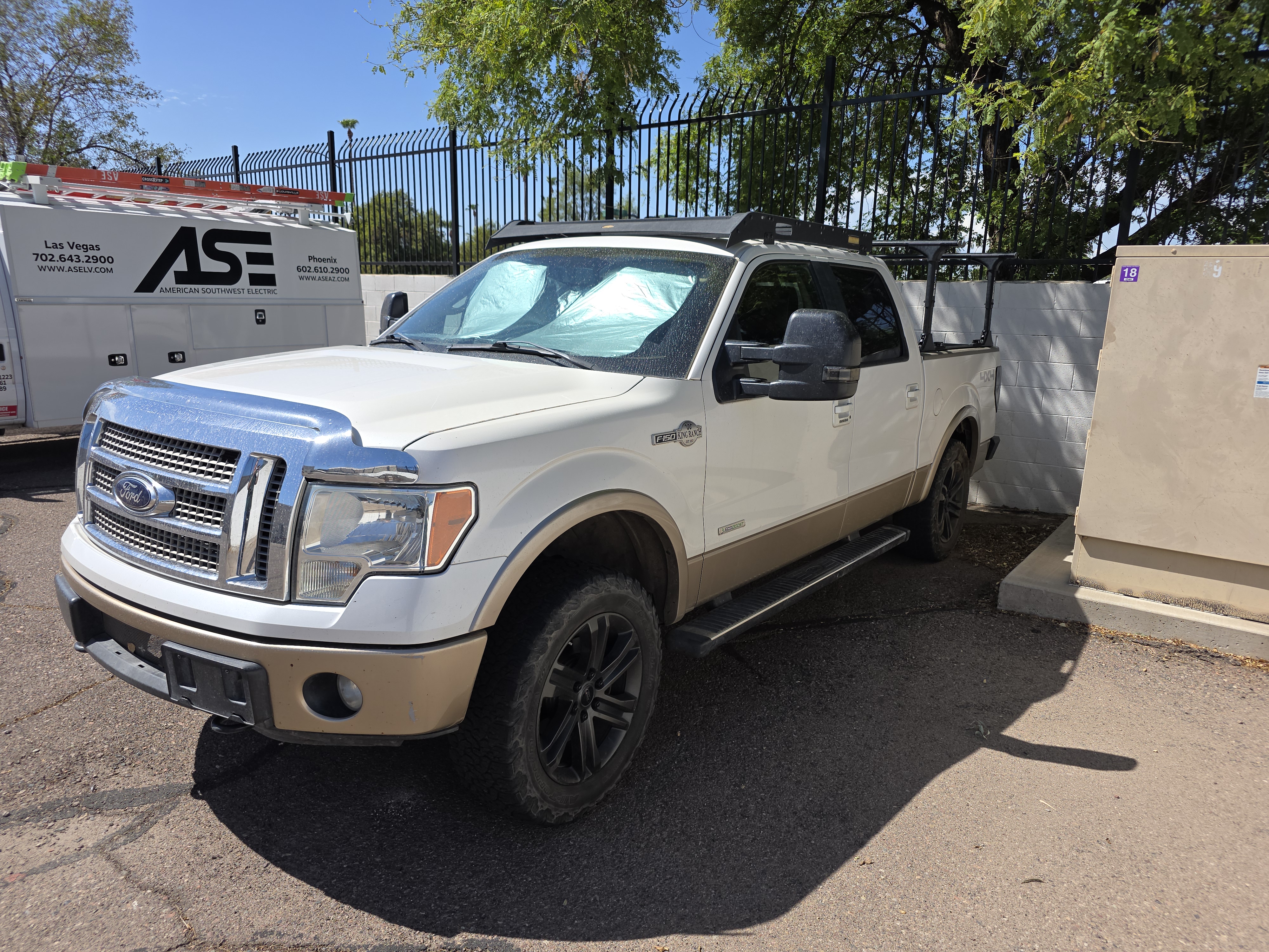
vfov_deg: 58.9
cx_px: 634
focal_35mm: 23
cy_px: 476
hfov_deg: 73.9
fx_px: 843
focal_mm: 6.3
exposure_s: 1/834
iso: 12
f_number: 1.7
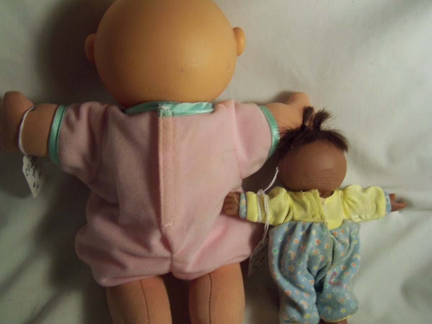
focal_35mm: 37
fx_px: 462
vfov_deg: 38.7
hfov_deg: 50.1
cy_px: 162
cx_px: 216
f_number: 2.8
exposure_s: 1/180
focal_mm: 5.6
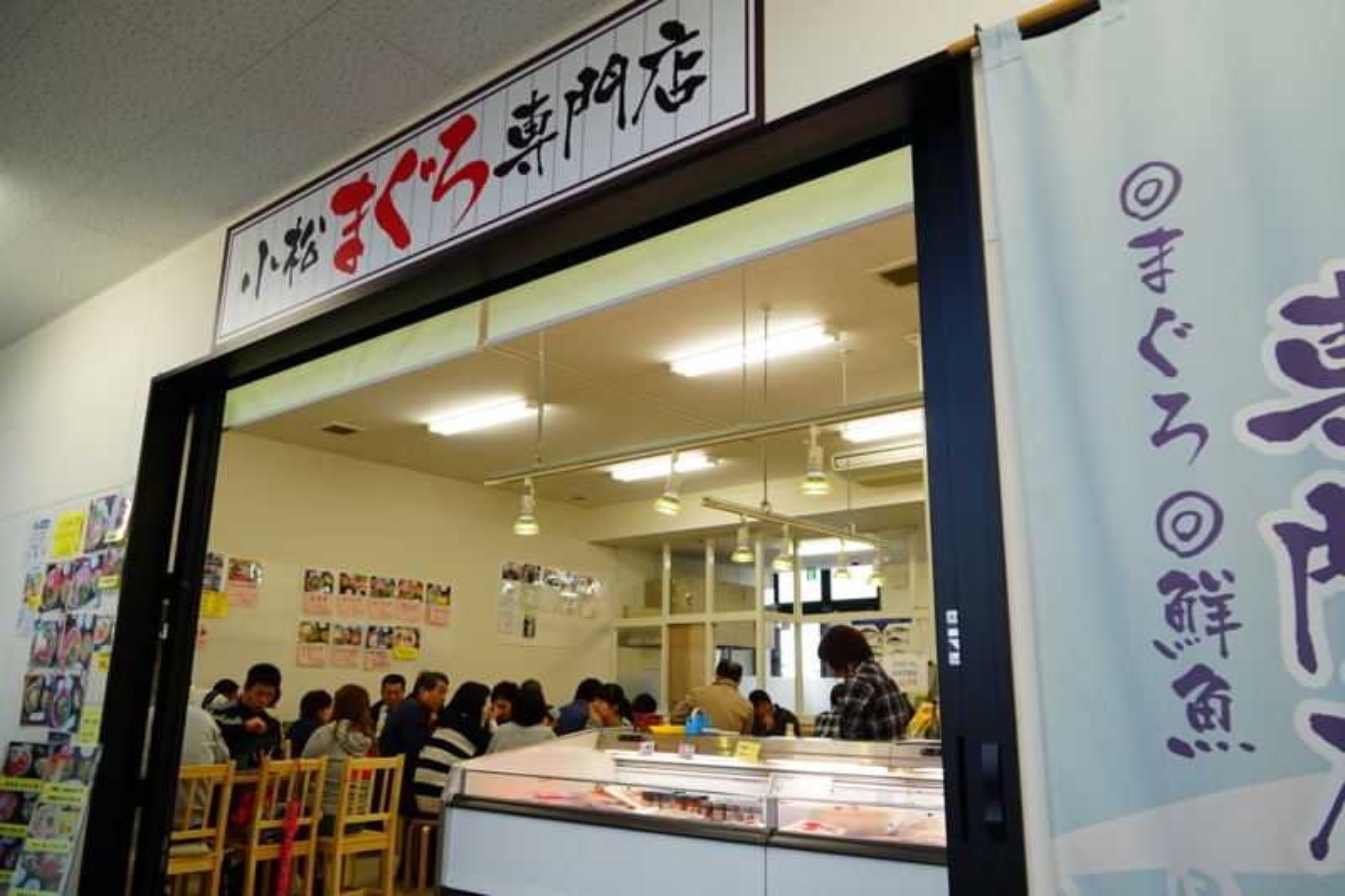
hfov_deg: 67.4
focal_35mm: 27
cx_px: 672
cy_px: 448
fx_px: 1008
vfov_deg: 47.9
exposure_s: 1/60
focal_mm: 18
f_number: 4
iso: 200
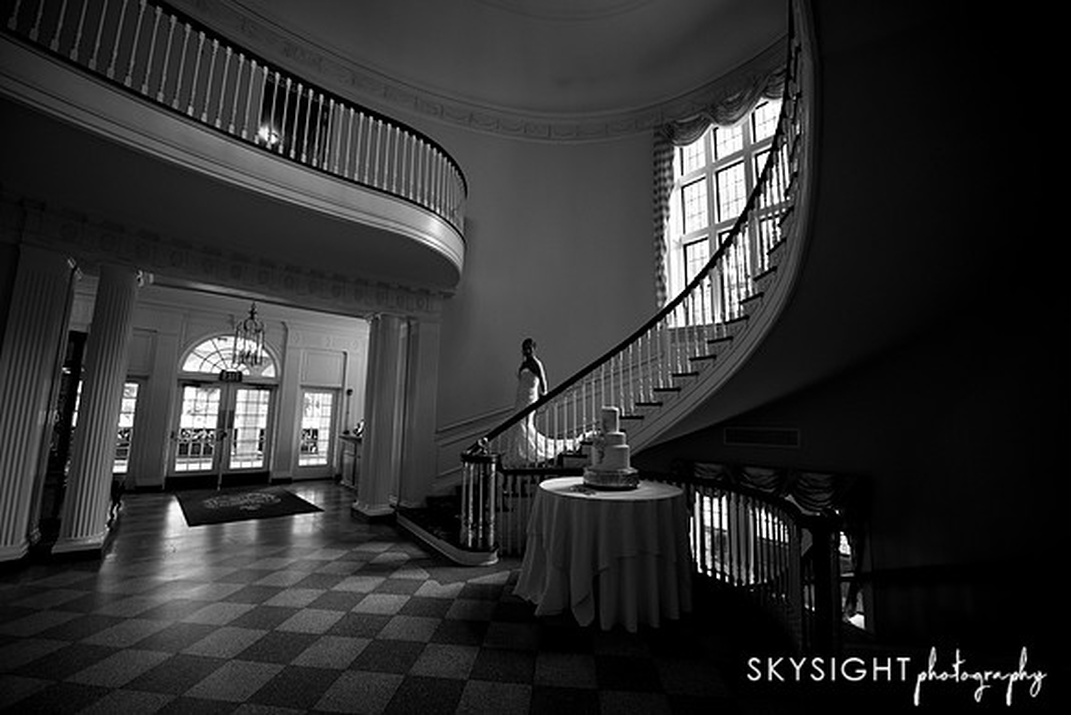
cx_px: 536
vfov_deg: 80.6
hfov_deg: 103.6
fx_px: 421
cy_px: 358
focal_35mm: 14
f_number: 2.8
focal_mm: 14
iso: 1000
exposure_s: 1/200
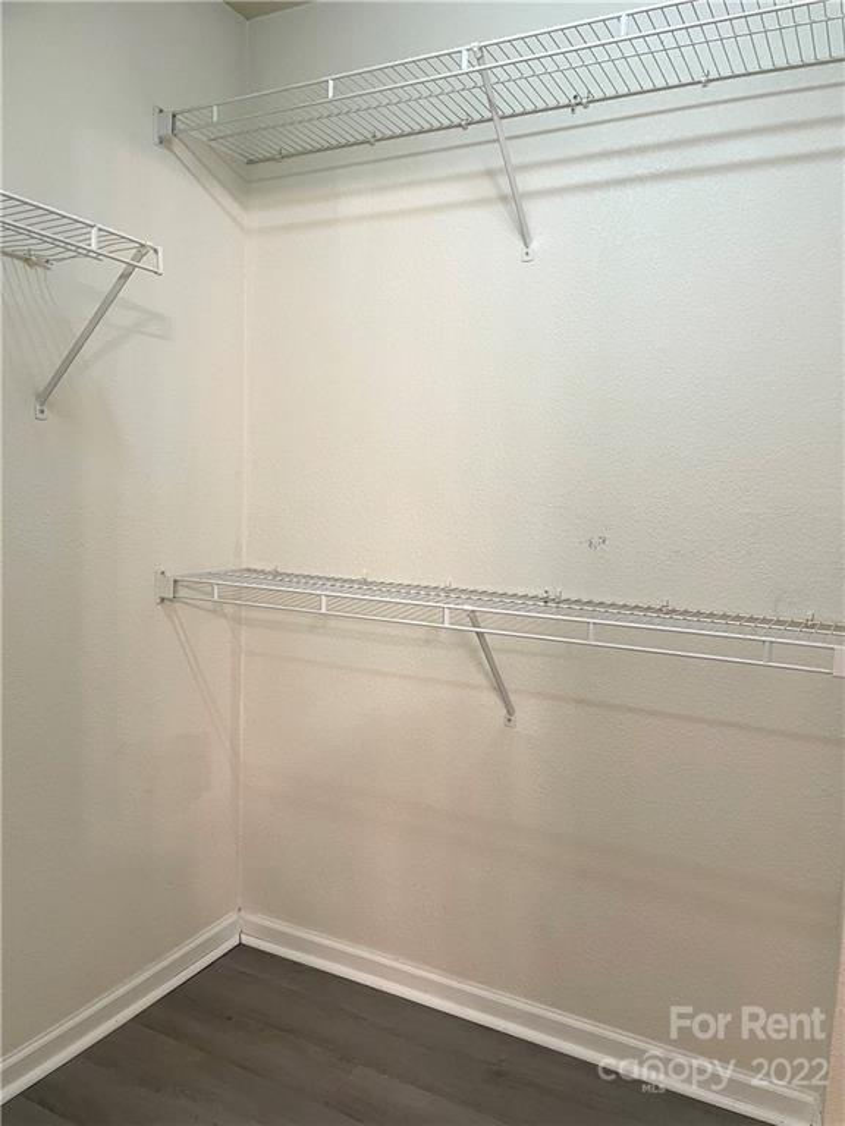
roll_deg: -1.6
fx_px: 846
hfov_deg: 53.1
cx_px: 422
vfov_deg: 67.3
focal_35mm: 26
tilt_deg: -4.5
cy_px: 563
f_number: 1.6
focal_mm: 4.2
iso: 100
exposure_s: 1/60
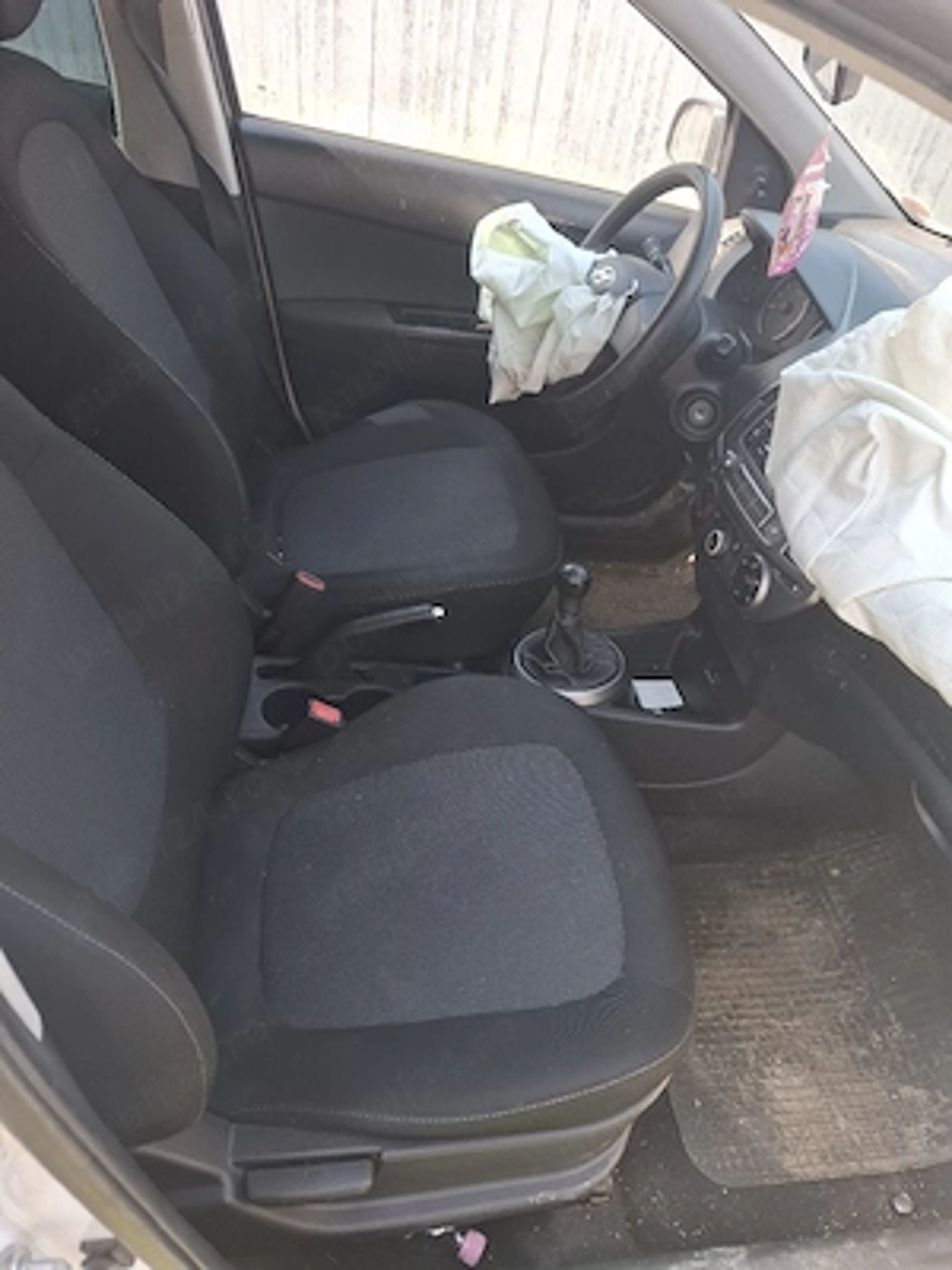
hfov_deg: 58.9
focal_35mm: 23
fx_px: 843
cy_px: 635
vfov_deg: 73.9
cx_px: 476
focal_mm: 5.54
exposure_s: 1/135
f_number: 1.8
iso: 50
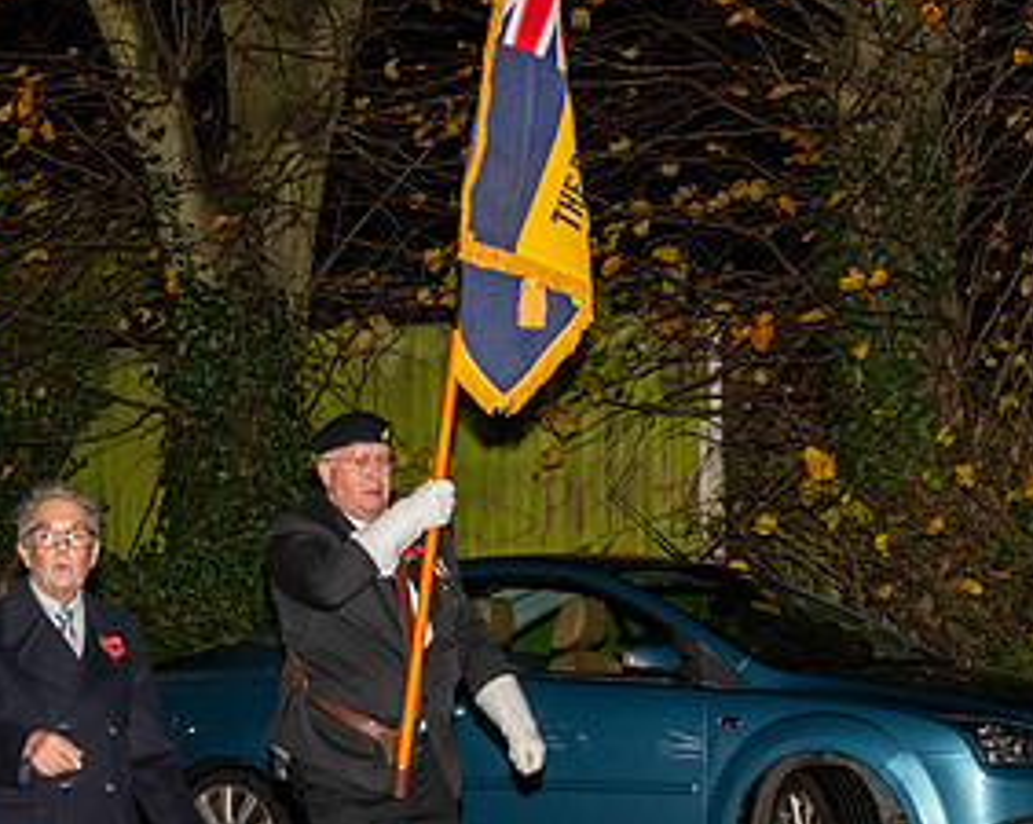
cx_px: 218
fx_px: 4031
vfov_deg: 11.7
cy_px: 537
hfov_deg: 14.5
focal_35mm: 132
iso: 640
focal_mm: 40
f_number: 4.5
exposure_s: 1/125
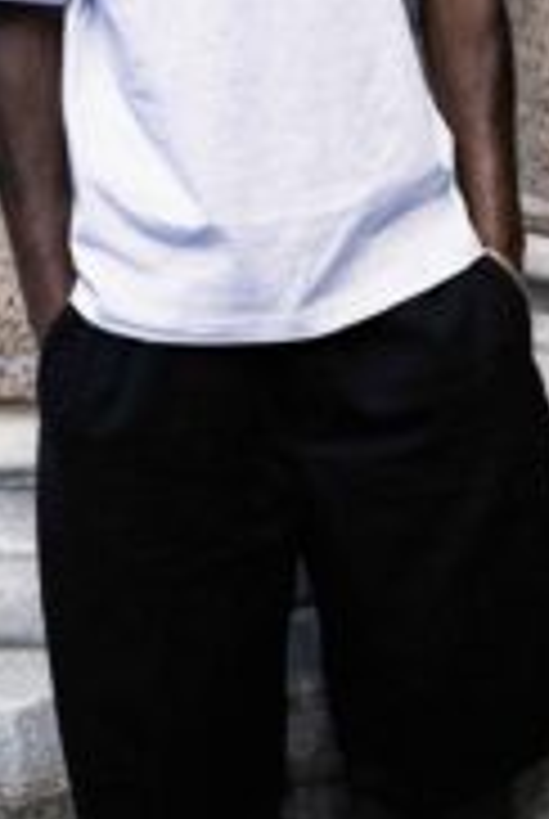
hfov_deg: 21.3
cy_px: -2
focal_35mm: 64
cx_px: 328
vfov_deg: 29.3
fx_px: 1458
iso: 800
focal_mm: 28
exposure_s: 1/3200
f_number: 4
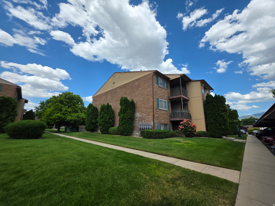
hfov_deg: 106.2
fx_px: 103
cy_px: 103
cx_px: 138
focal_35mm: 13
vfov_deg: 89.9
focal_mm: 2.2
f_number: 1.9
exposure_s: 1/2060
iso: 40
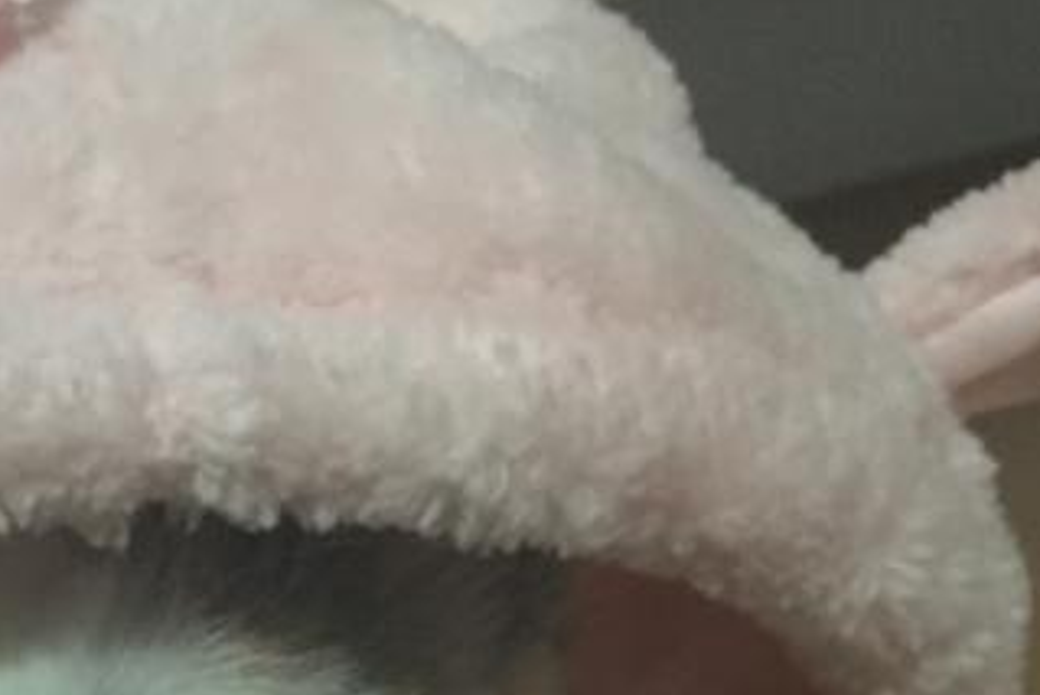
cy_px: 1259
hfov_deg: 22.9
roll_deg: +14.5
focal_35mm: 87
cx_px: 153
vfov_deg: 13.9
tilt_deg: -22.3
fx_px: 2514
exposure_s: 1/17
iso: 500
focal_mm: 4.15
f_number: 2.2
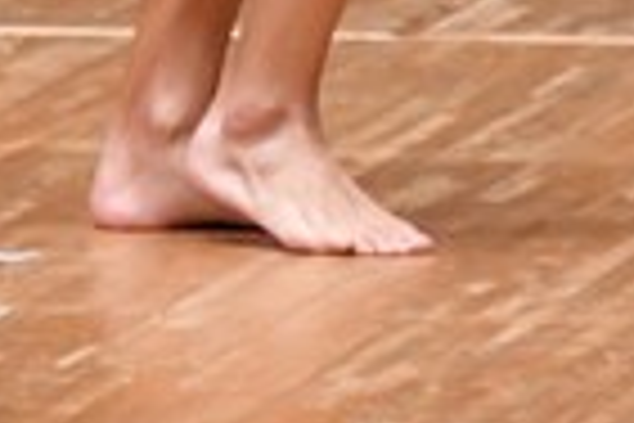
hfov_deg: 1.3
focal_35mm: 1567
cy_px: -680
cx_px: 218
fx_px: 27594
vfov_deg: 0.9
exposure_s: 1/400
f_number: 5.6
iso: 6400
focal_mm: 190
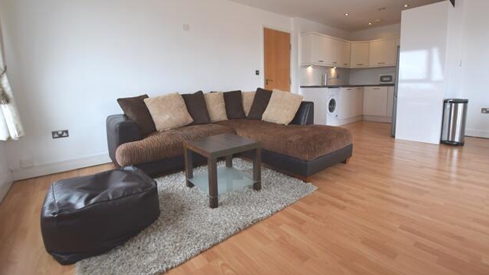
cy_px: 115
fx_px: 207
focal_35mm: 16
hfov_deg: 99.4
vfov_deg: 66.7
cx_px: 244
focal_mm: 10
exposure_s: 1/125
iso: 400
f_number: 5.6
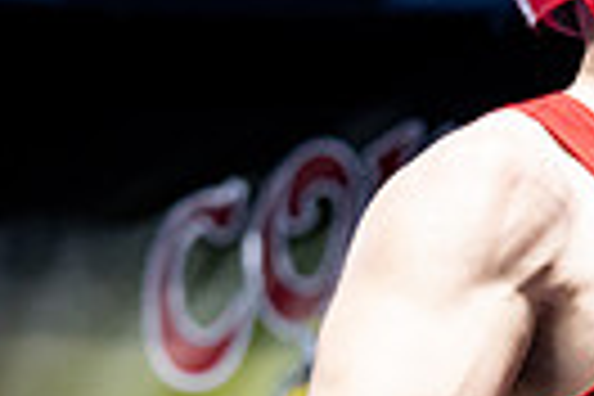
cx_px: 1084
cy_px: 641
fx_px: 3630
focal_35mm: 220
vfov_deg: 6.2
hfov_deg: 8.9
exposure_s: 1/1000
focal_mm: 50
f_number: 2.8
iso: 6400
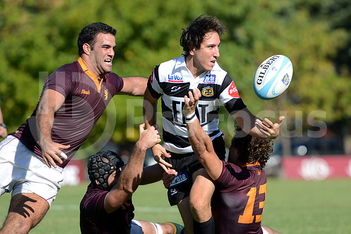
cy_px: 117
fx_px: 2535
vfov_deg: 5.3
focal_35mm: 260
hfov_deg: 7.9
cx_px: 176
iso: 320
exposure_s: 1/1250
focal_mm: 260
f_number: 4
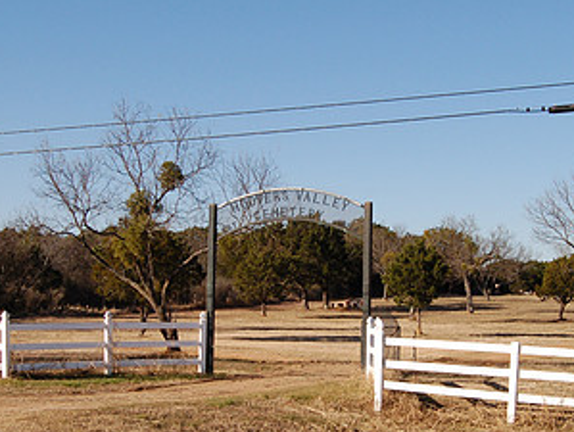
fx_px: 1112
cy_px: 259
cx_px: 315
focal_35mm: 67
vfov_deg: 21.9
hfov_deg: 28.9
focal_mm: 24
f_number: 9
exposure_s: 1/320
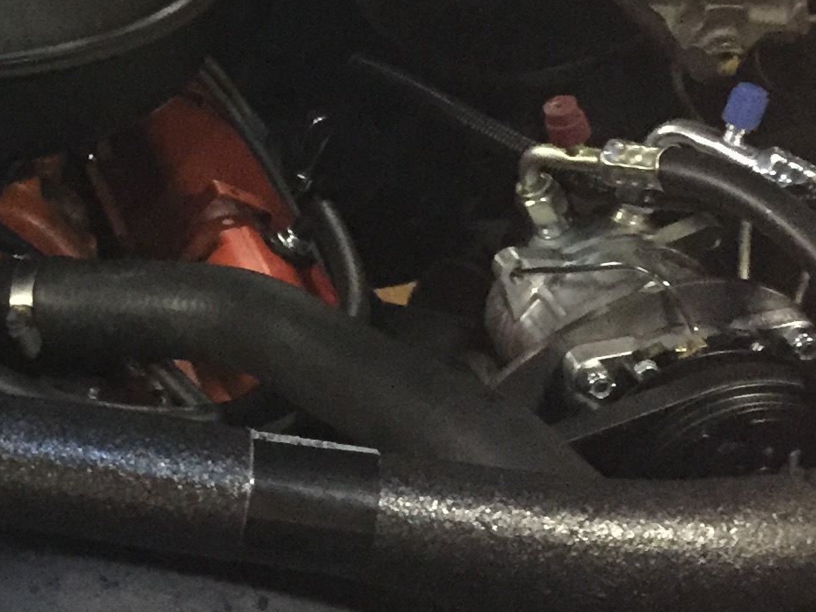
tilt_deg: -30.1
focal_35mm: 101
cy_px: 71
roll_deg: -3.9
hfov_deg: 18.6
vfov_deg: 14.5
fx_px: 2381
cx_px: -115
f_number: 2.2
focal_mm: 4.15
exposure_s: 1/15
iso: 320
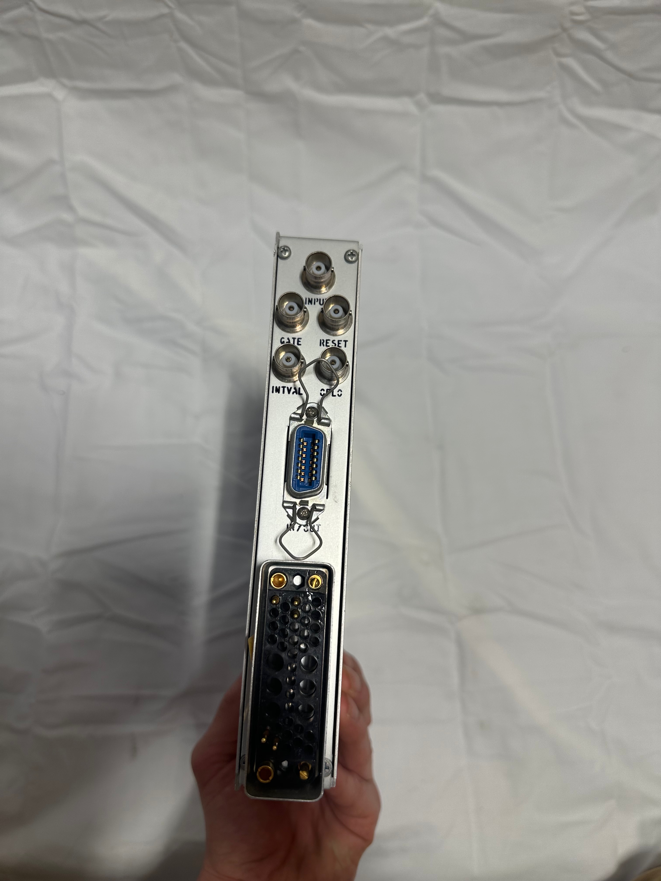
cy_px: 440
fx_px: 611
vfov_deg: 71.6
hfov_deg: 56.8
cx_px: 330
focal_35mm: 24
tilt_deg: -76.4
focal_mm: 6.86
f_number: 1.78
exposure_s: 1/206
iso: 64
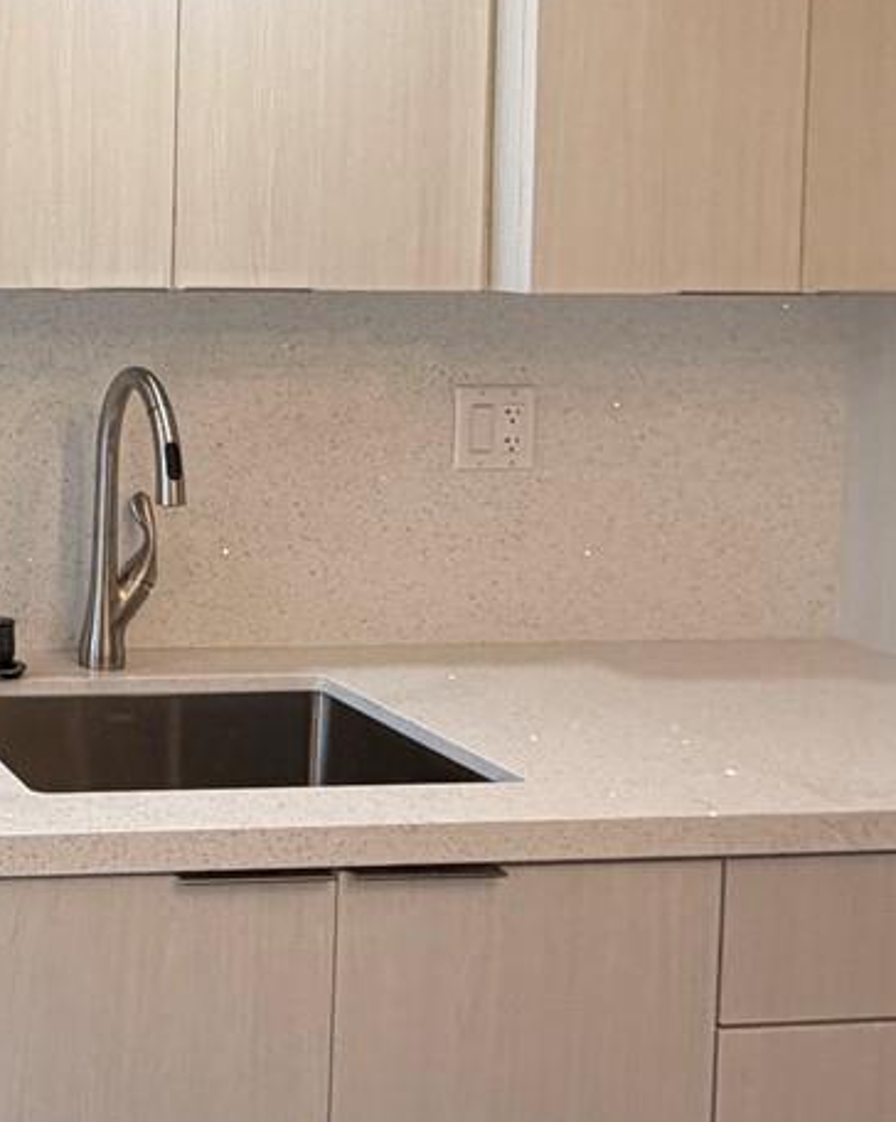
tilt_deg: -1.7
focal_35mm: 48
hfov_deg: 25.3
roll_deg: -0.3
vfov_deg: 38.0
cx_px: -382
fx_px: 1593
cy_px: 305
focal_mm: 2.22
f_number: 2.2
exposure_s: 1/120
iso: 160
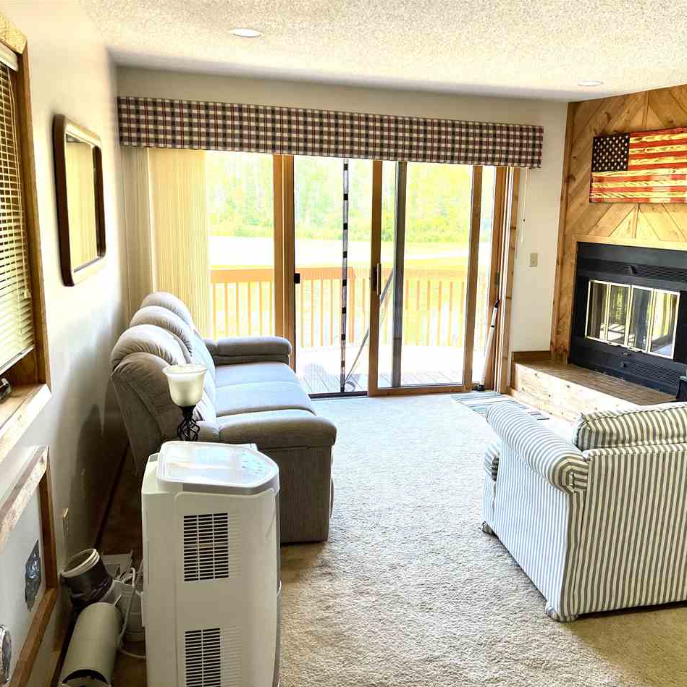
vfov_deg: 52.5
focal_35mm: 31
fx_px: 696
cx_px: 404
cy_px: 346
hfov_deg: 52.3
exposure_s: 1/120
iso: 64
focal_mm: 5.7
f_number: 1.5
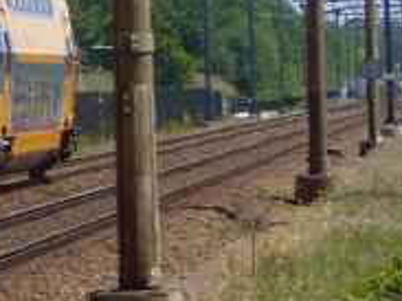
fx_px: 6928
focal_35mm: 597
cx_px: -780
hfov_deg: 3.3
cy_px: -143
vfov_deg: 2.5
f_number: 4
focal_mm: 16.4
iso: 100
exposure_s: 1/800
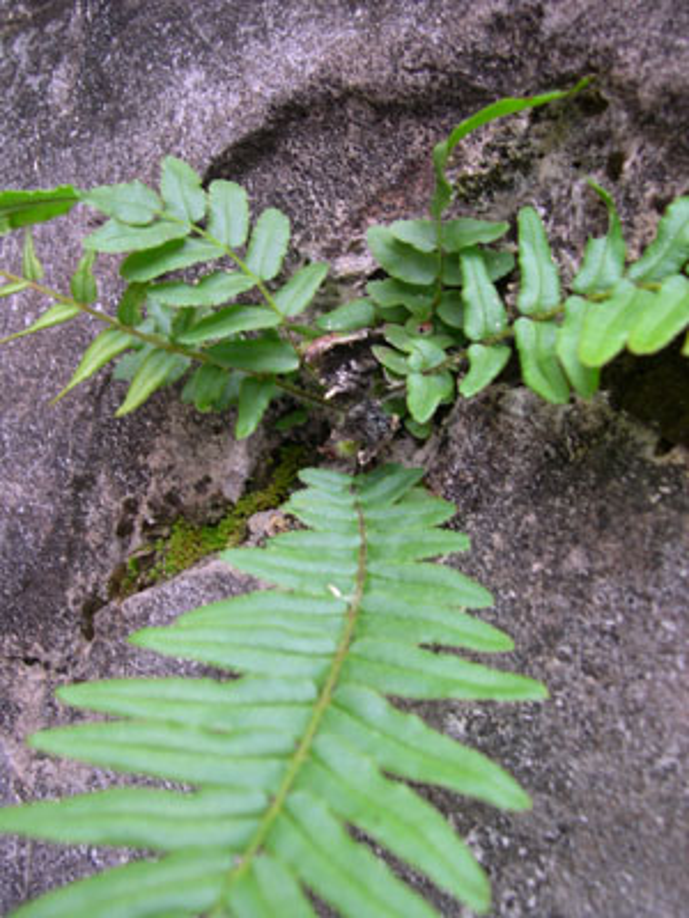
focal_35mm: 38
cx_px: 344
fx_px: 1008
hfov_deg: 37.7
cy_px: 459
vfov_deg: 49.0
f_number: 2.8
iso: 100
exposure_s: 1/12.4
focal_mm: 8
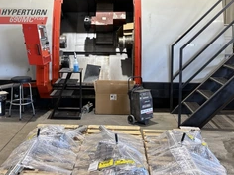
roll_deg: +0.7
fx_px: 297
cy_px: 41
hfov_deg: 42.8
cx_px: 95
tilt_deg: -1.3
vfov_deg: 32.2
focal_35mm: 44
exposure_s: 1/60
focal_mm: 5.96
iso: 80
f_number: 1.6
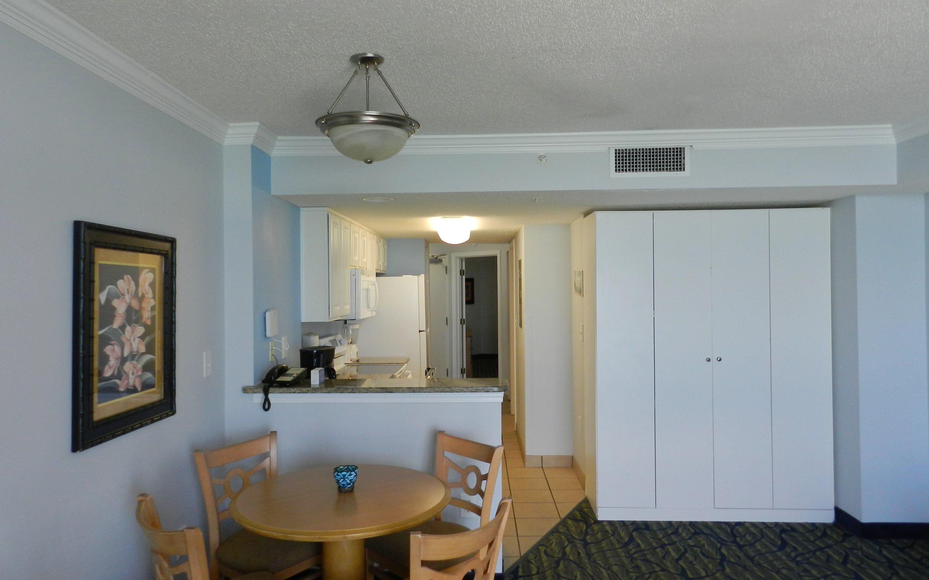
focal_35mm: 25
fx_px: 633
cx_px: 455
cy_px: 280
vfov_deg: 49.3
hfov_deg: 72.5
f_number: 3.4
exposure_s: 1/30
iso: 180
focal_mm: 4
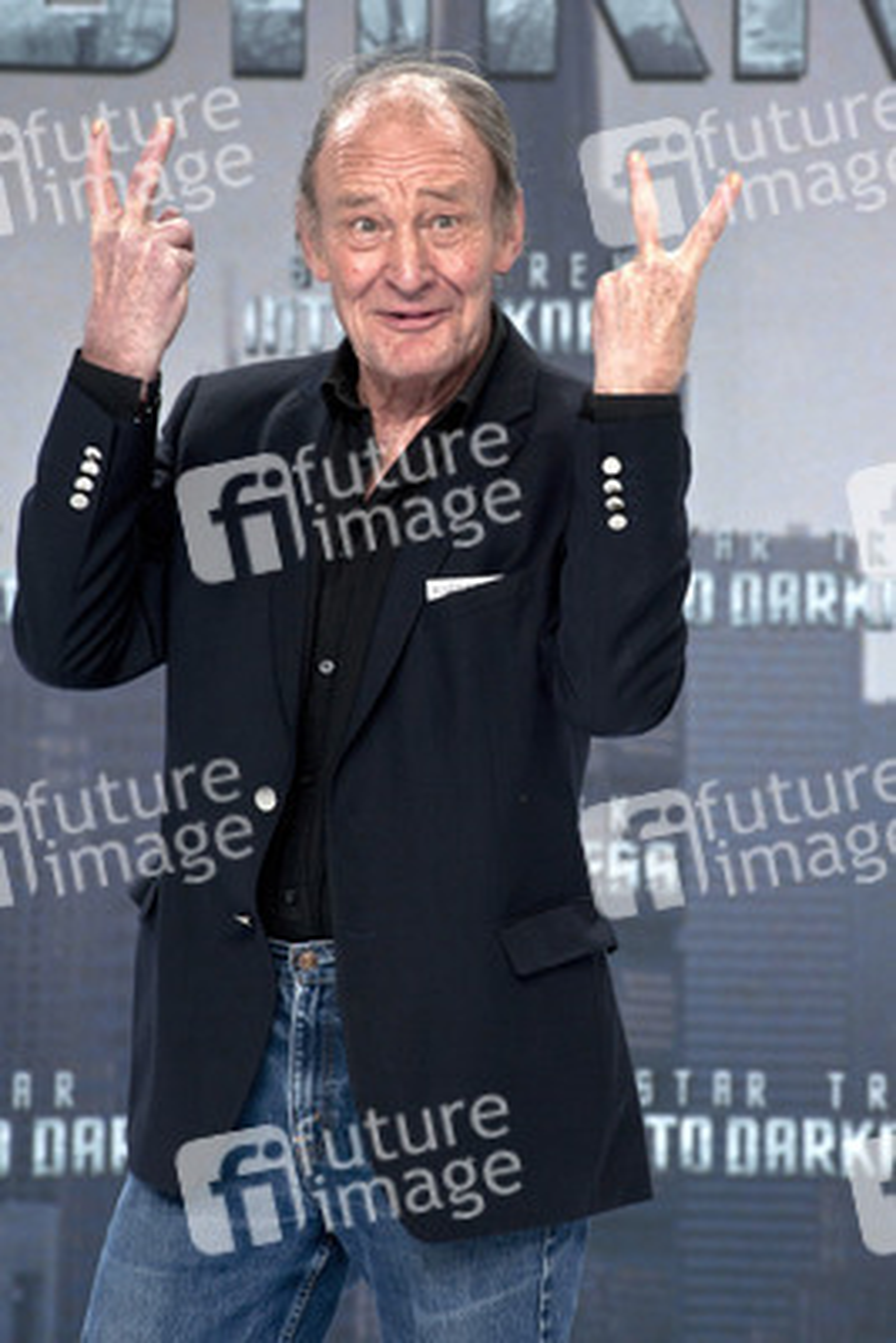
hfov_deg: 6.9
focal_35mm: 200
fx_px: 7460
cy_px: 672
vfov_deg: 10.3
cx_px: 448
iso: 1000
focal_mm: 200
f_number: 13
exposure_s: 1/640
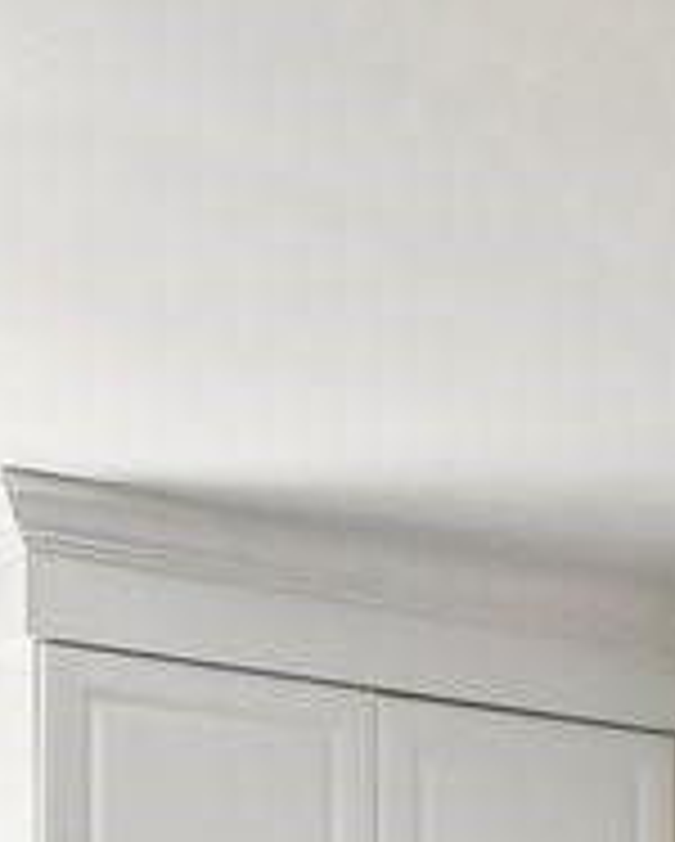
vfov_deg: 11.6
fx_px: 3839
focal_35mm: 154
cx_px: 1210
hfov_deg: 9.6
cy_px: 1520
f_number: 8
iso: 200
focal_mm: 15
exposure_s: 1/6
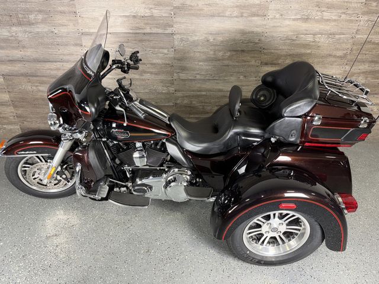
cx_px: 190
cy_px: 142
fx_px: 263
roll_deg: -0.6
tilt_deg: -30.4
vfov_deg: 56.8
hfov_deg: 71.6
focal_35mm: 24
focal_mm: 6.76
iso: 64
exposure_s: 1/15
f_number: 1.78
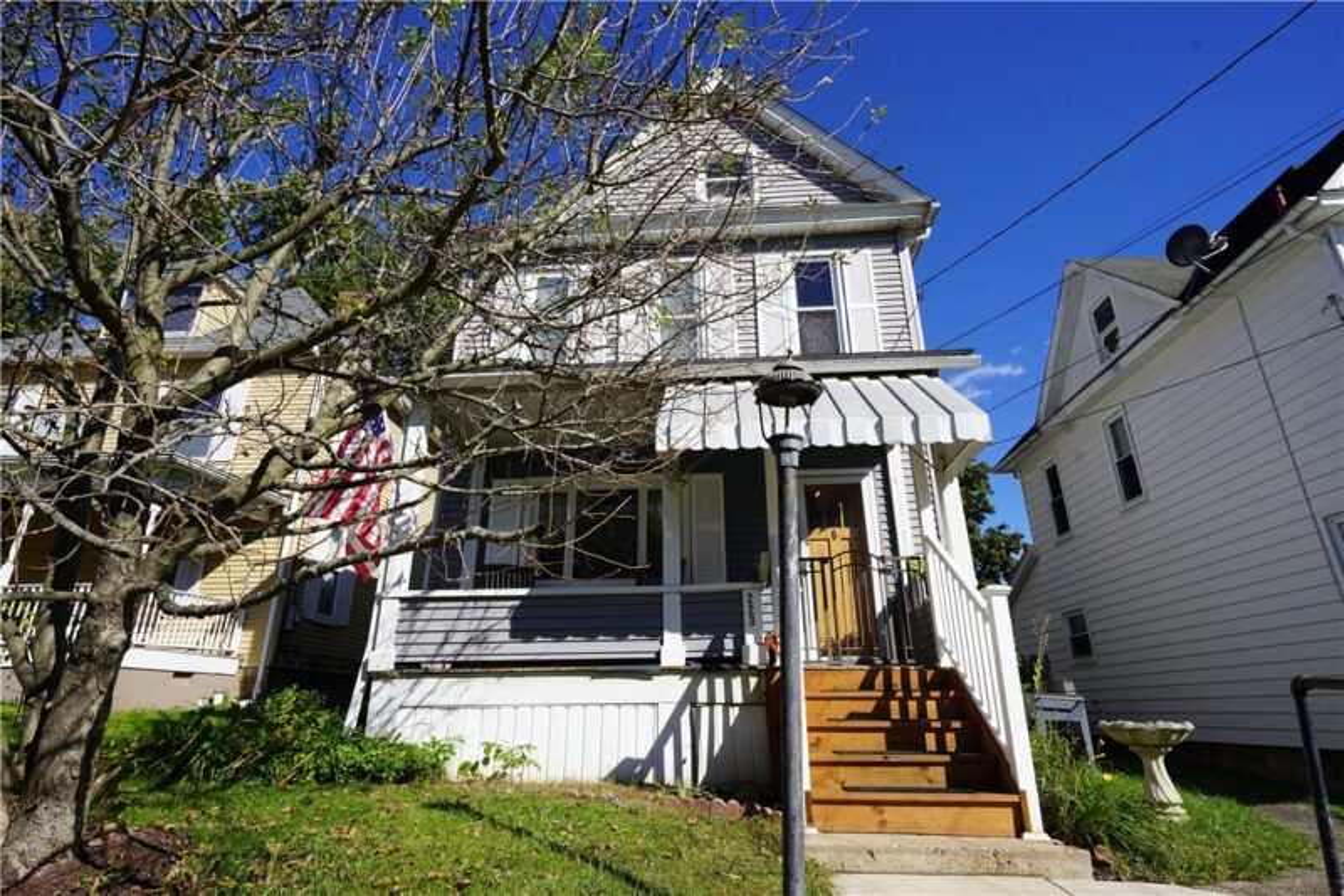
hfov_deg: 90.0
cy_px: 448
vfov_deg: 67.4
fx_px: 672
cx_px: 672
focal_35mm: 18
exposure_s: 1/160
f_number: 10
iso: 100
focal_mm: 18
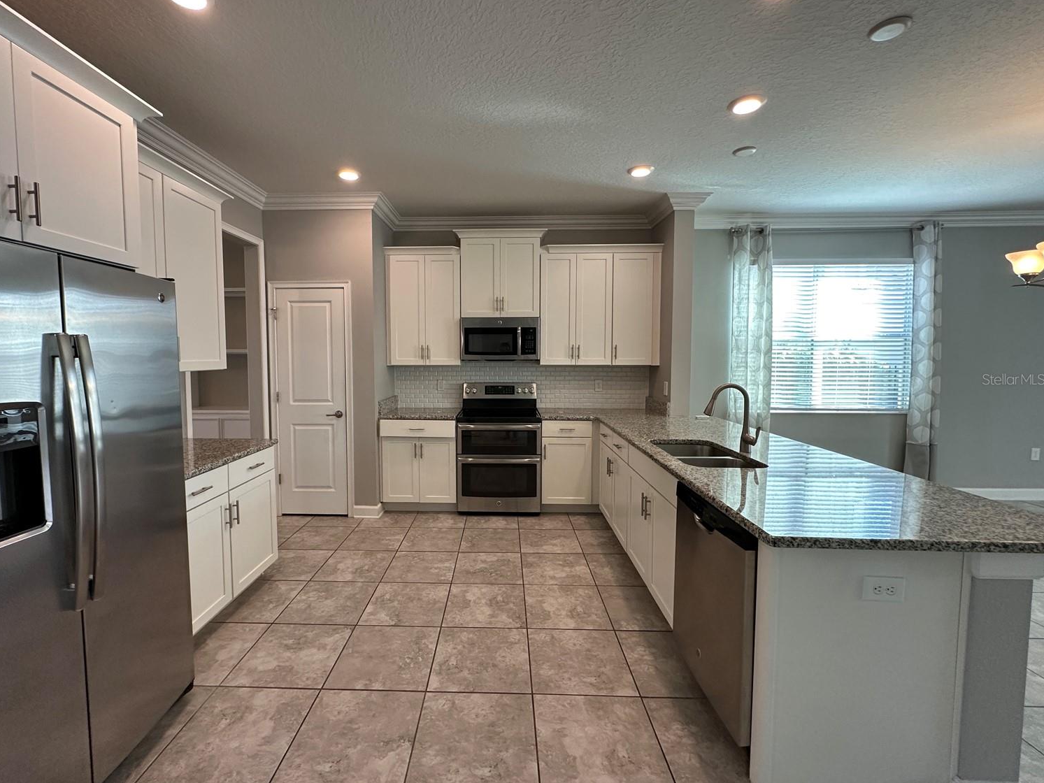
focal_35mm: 15
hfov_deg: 98.0
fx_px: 452
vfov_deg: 81.7
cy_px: 379
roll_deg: +0.2
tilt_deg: -3.2
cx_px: 489
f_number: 2.2
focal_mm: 2.22
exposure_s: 1/120
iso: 250
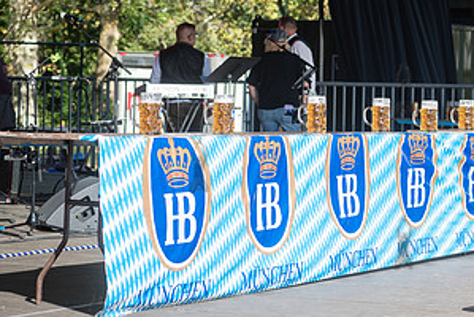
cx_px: 403
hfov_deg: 13.2
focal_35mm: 155
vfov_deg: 8.9
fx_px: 2043
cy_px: 88
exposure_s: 1/800
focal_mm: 80
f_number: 4.5
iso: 250
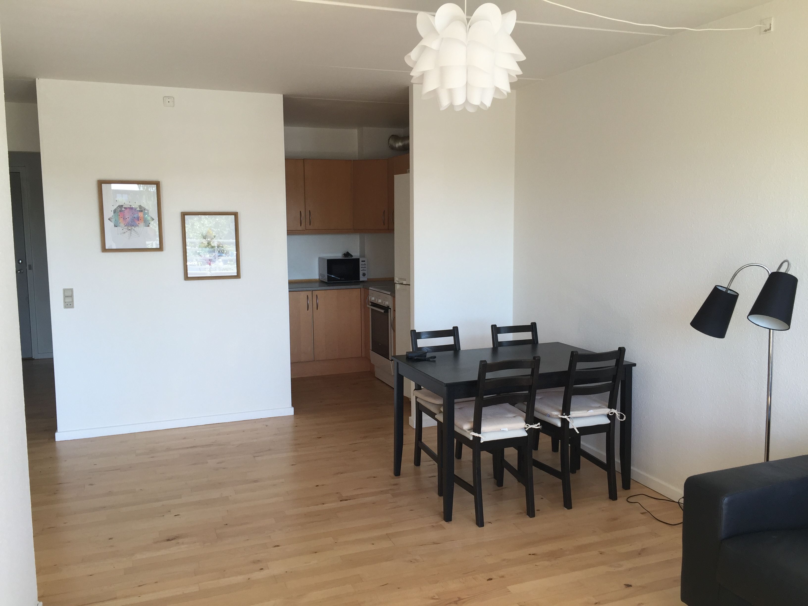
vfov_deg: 48.2
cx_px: 404
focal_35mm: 29
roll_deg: +0.1
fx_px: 677
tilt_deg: -6.6
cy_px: 303
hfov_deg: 61.7
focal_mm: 4.15
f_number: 2.2
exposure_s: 1/100
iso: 32
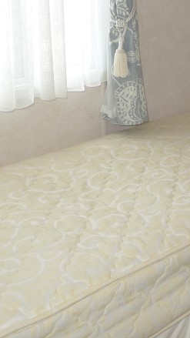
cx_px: 295
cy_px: 55
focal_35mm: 66
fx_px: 591
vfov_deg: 30.9
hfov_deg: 16.5
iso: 100
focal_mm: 5.1
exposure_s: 1/100
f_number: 2.8
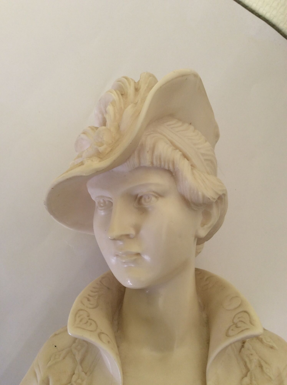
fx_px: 355
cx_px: 144
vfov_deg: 56.9
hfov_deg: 44.1
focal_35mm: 32
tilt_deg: -70.4
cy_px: 192
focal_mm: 3.3
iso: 32
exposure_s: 1/33
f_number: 2.4
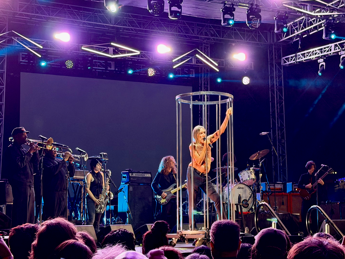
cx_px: 172
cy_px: 130
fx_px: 478
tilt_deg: +9.0
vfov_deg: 30.3
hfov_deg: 39.7
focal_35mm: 48
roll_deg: +0.6
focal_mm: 6.76
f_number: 1.78
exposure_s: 1/60
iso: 250
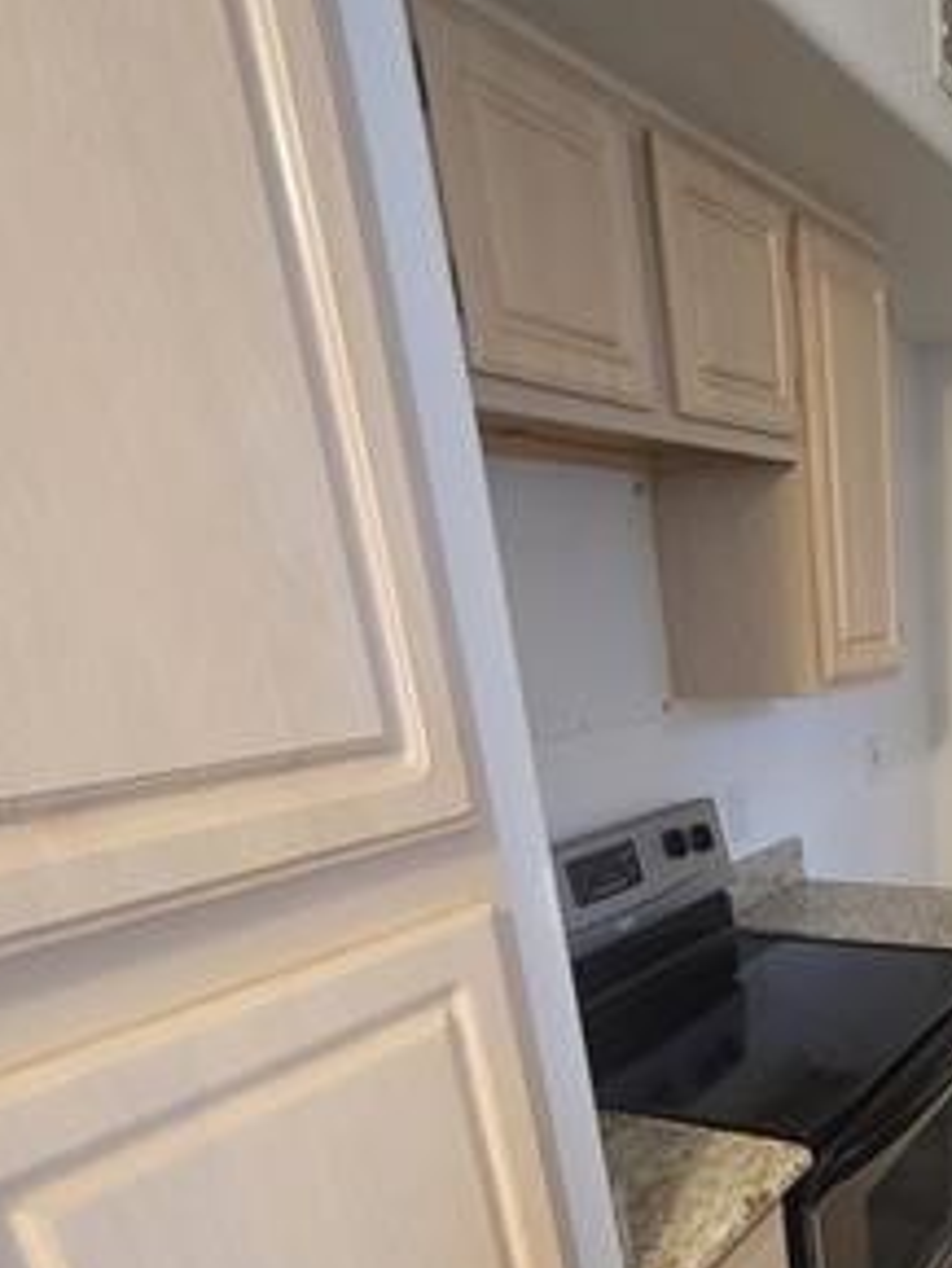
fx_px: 989
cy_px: 1027
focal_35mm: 27
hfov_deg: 44.0
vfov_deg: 59.8
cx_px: 948
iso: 500
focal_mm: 2.2
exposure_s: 1/30
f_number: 2.2
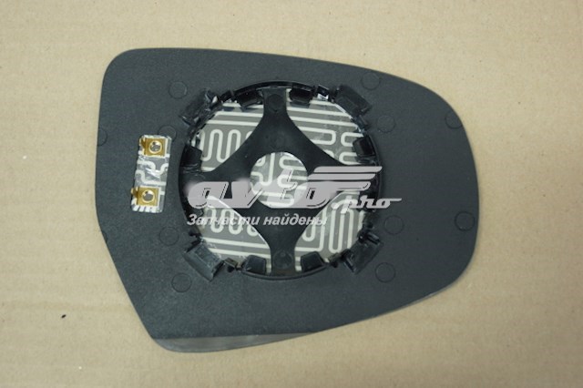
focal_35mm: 52
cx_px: 292
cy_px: 194
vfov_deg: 25.7
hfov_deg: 37.9
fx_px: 850
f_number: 4.5
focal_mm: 35
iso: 400
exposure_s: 1/6
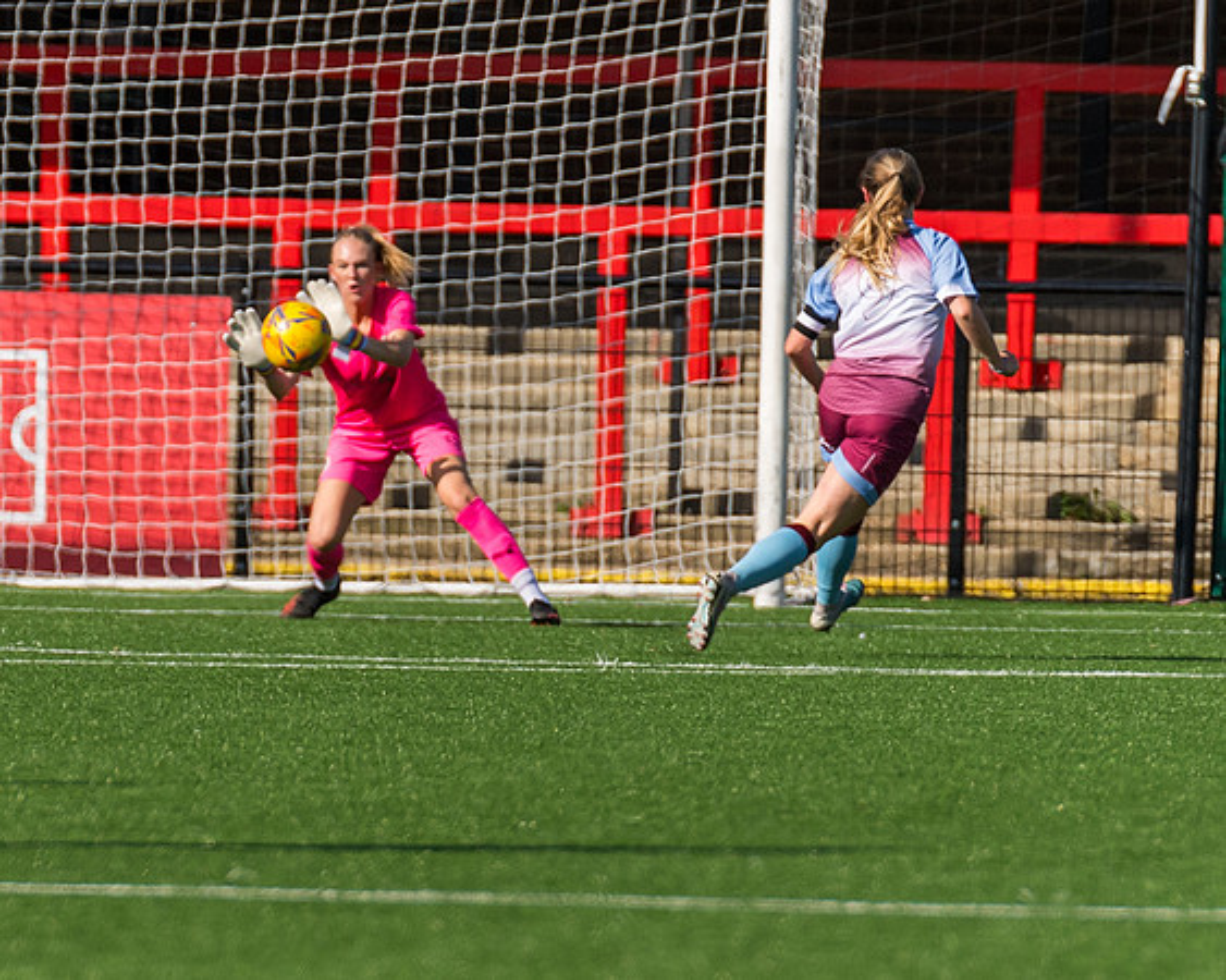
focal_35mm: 865
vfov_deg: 1.8
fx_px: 31381
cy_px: 834
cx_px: 419
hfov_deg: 2.2
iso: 400
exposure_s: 1/4000
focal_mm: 300
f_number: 4
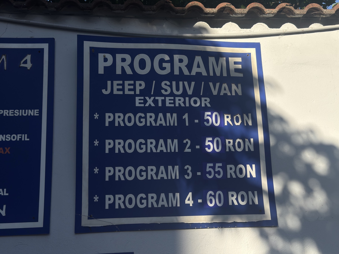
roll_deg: +2.6
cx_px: 170
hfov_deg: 45.8
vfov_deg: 35.1
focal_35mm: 41
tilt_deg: +12.3
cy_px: 127
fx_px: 402
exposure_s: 1/2882
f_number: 1.78
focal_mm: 6.76
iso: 100
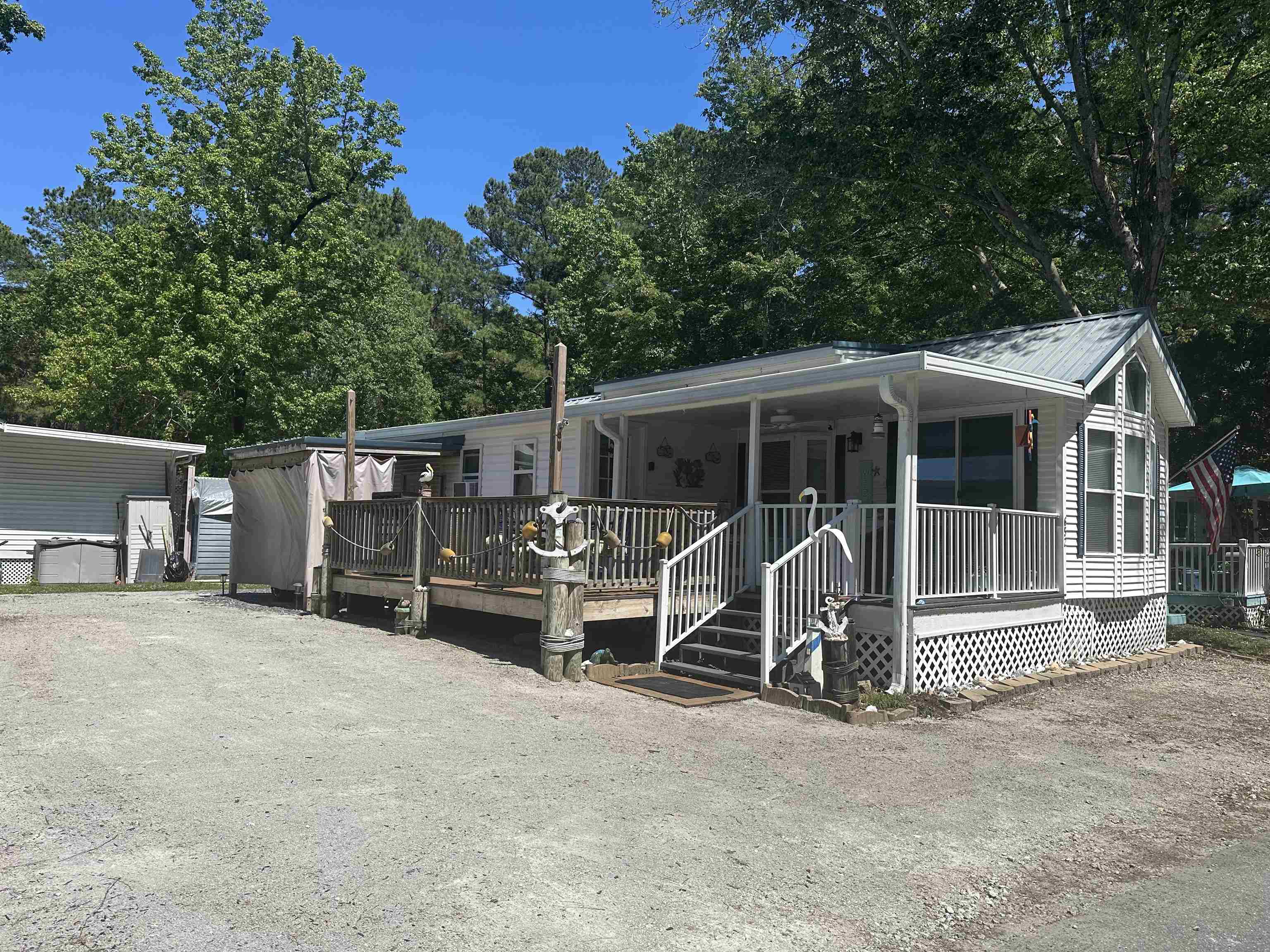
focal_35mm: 24
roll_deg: -1.2
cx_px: 635
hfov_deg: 71.6
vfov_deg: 56.8
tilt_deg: +4.2
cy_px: 476
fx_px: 881
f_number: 1.78
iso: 80
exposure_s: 1/4545
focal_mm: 6.86
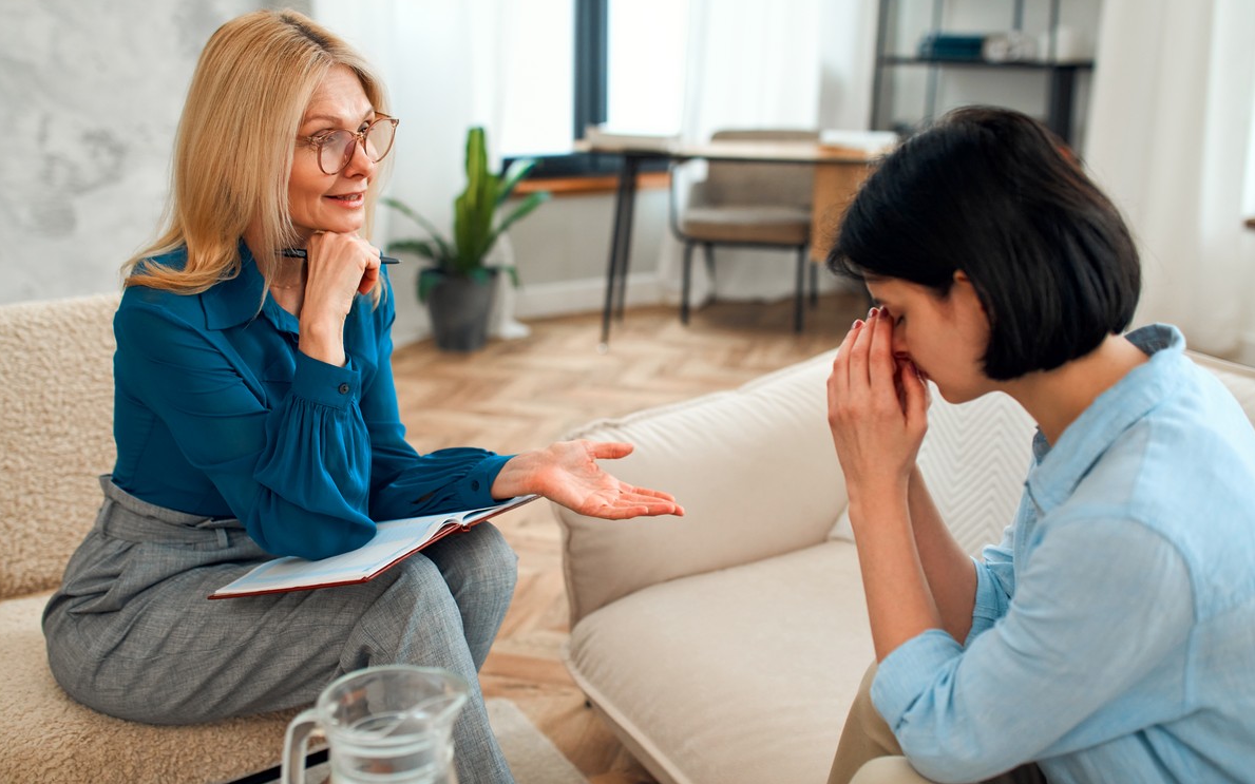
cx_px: 624
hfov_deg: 54.0
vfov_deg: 35.3
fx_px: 1231
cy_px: 380
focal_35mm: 36
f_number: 2
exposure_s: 1/125
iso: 800
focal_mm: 35
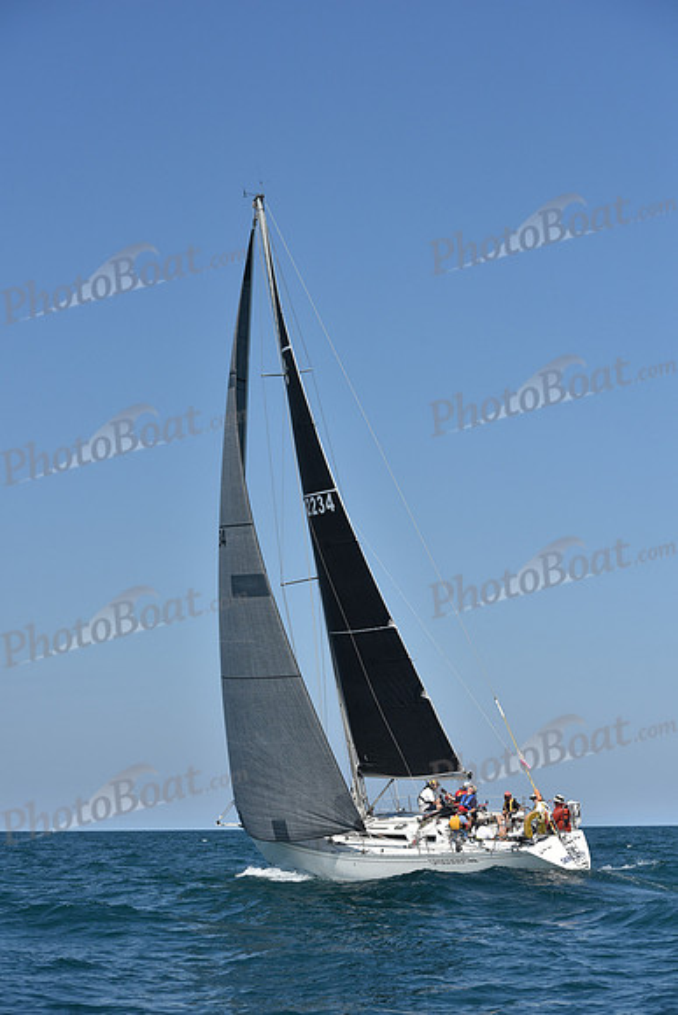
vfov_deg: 28.8
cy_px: 508
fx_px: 1976
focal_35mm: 70
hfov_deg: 19.5
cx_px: 339
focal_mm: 70
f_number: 7.1
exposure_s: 1/1600
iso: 250
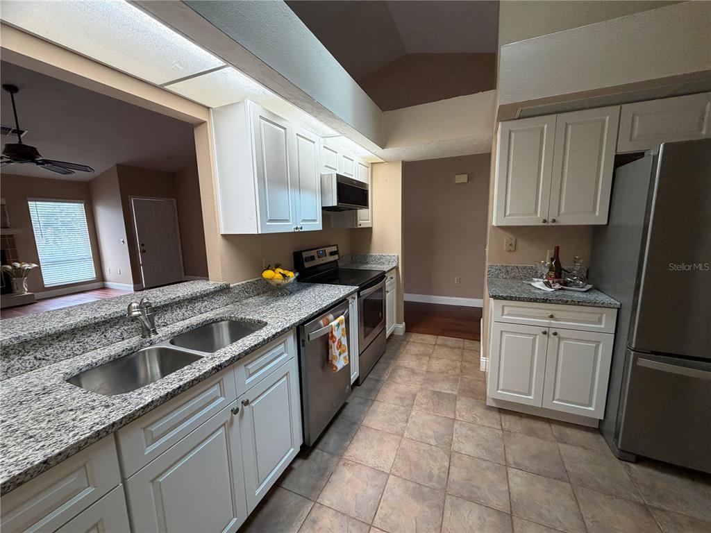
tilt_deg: -9.5
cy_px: 266
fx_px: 288
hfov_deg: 102.1
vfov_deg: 85.7
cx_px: 356
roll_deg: +1.6
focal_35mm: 14
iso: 250
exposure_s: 1/120
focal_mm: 2.22
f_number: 2.2
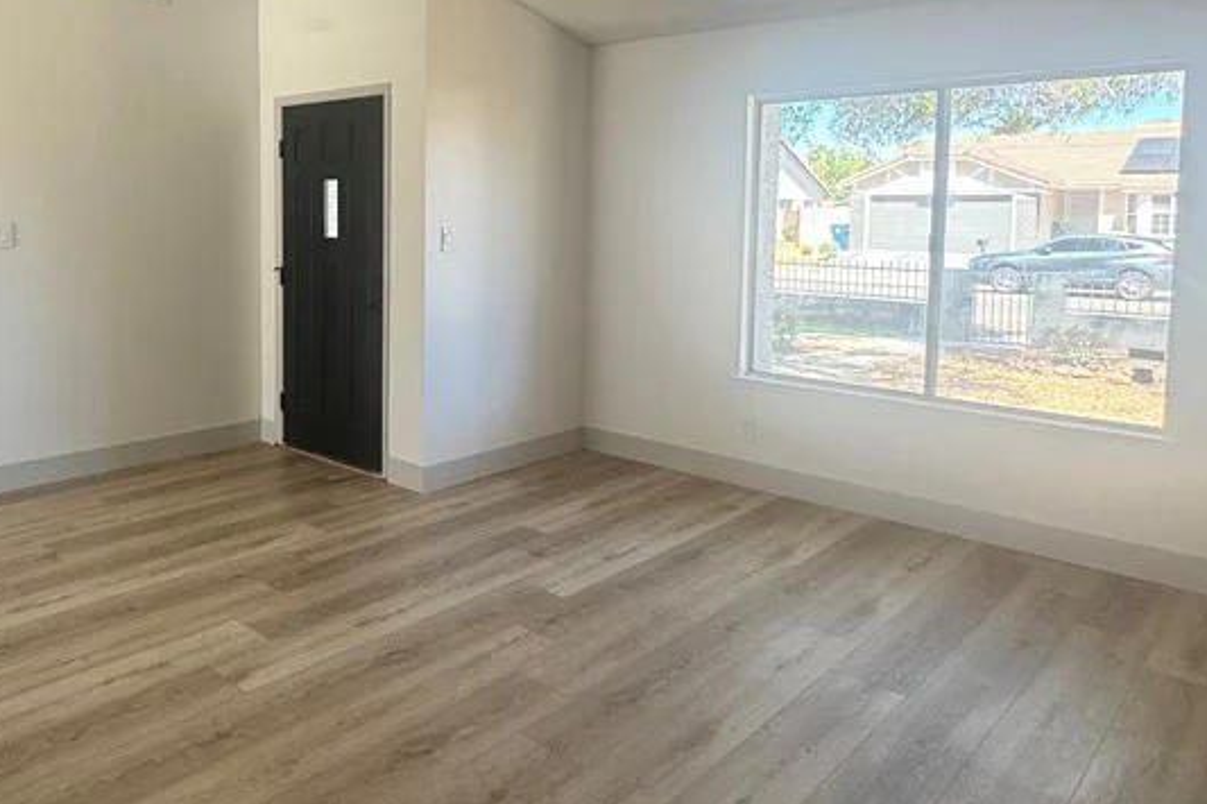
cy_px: 270
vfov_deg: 45.7
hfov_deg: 64.1
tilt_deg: -4.3
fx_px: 938
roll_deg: -0.6
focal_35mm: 28
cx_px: 419
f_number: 2.2
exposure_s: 1/120
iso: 100
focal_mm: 2.22
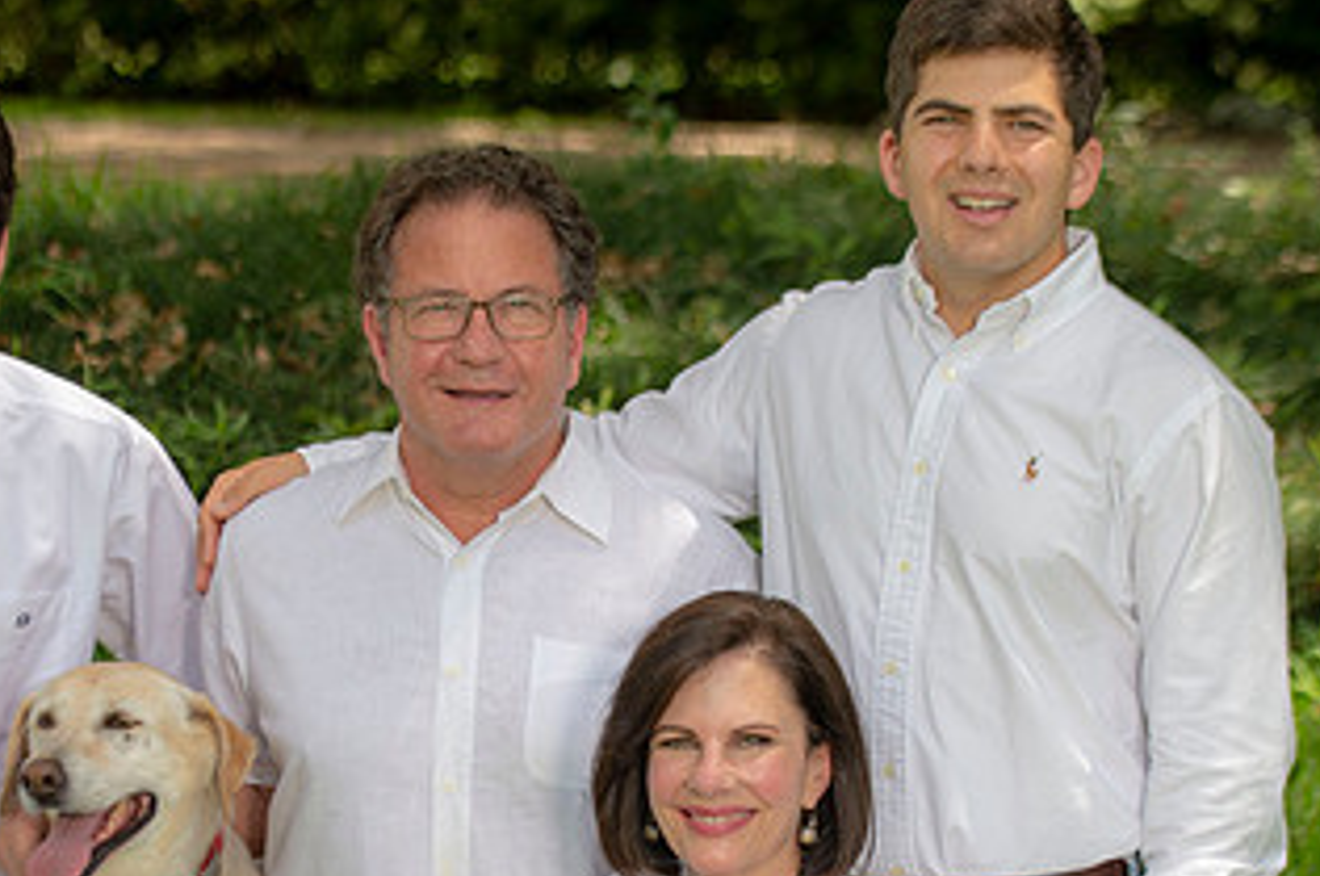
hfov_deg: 15.9
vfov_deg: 10.6
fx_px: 4723
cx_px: 587
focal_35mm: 129
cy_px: 729
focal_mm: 70
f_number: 3.5
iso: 100
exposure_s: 1/200
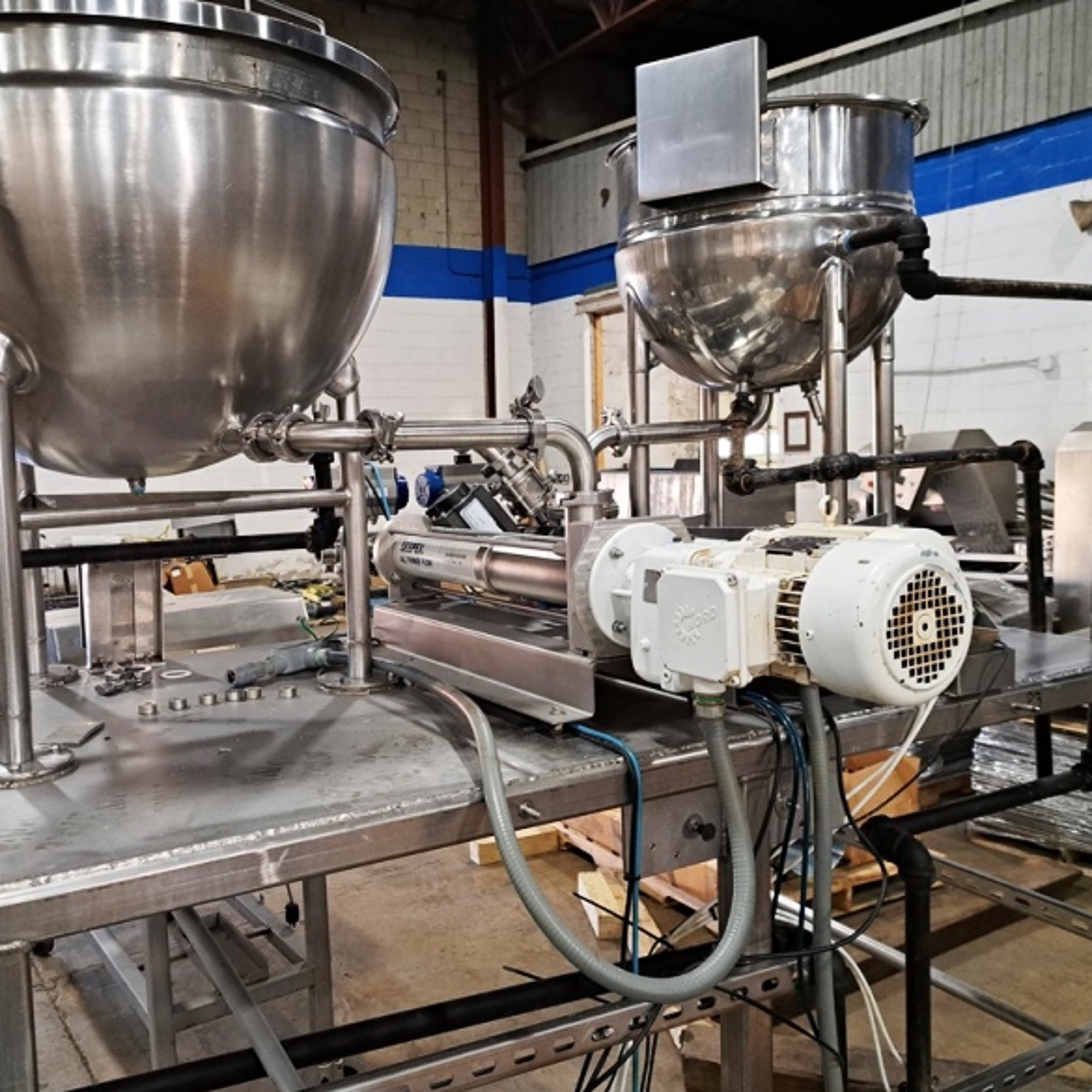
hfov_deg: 55.2
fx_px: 1035
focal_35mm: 29
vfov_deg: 55.6
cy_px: 549
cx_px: 441
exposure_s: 1/60
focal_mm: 5.23
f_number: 1.8
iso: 250
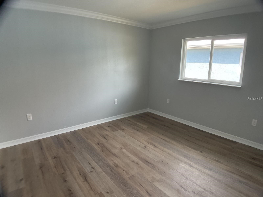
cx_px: 132
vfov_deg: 48.2
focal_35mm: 29
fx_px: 220
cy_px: 98
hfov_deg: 61.7
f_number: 1.8
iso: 25
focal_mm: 3
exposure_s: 1/120
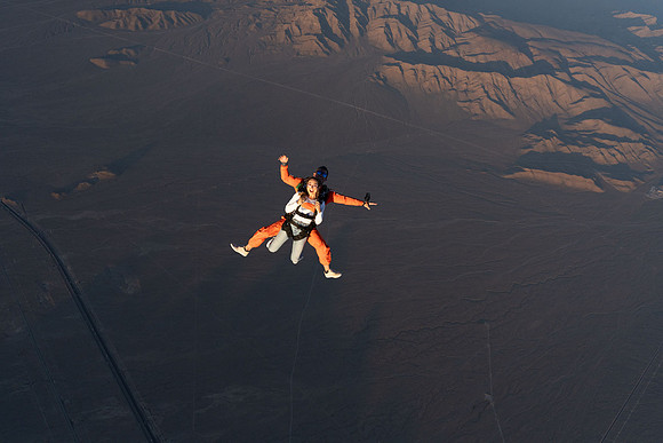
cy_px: 222
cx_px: 332
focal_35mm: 24
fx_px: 442
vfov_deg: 53.2
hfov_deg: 73.7
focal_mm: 24
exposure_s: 1/2000
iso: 1250
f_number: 7.1
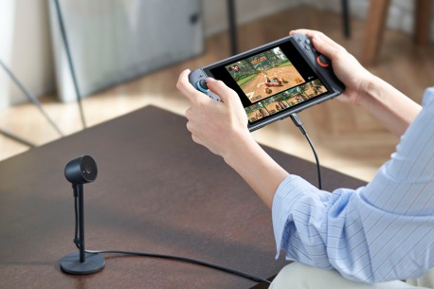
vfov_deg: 10.5
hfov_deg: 15.7
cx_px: 225
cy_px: 103
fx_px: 1579
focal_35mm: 131
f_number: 5.6
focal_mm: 100
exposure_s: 1/125
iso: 1250
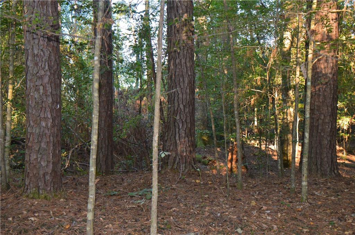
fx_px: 414
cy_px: 118
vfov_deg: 31.8
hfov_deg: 46.5
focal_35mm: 42
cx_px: 178
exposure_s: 1/50
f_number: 5
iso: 250
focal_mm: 28
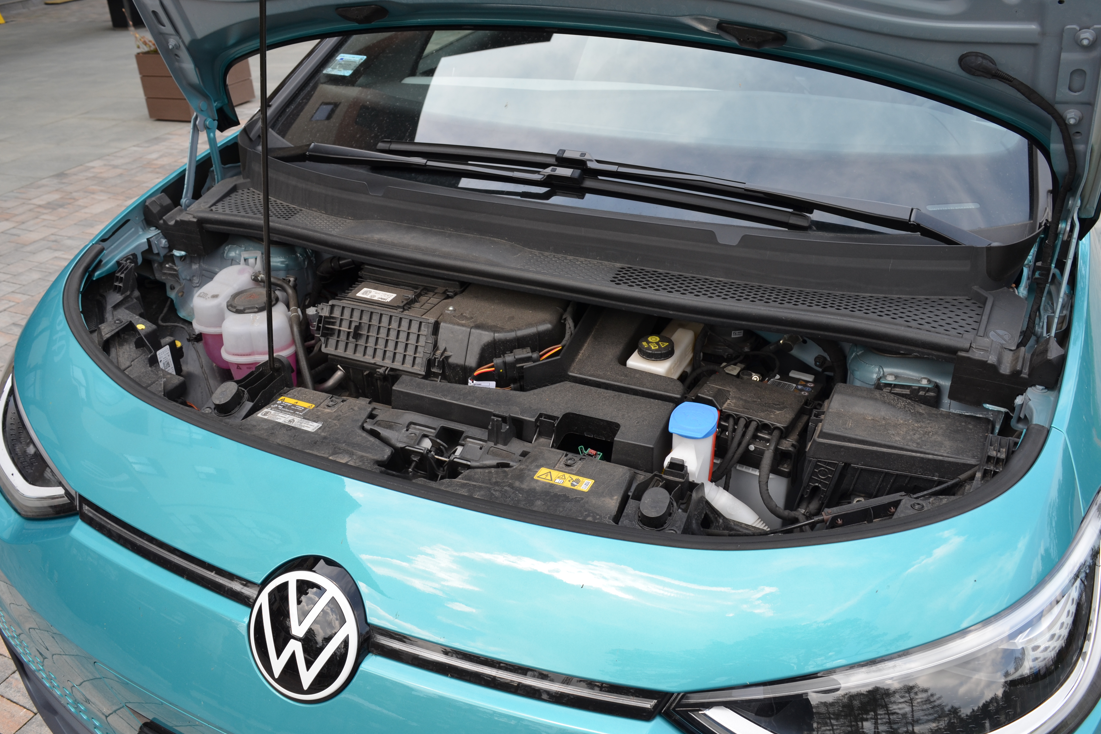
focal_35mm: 31
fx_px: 948
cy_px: 376
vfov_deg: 42.3
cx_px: 533
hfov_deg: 60.3
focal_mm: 20
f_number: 7.1
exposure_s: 1/200
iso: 200
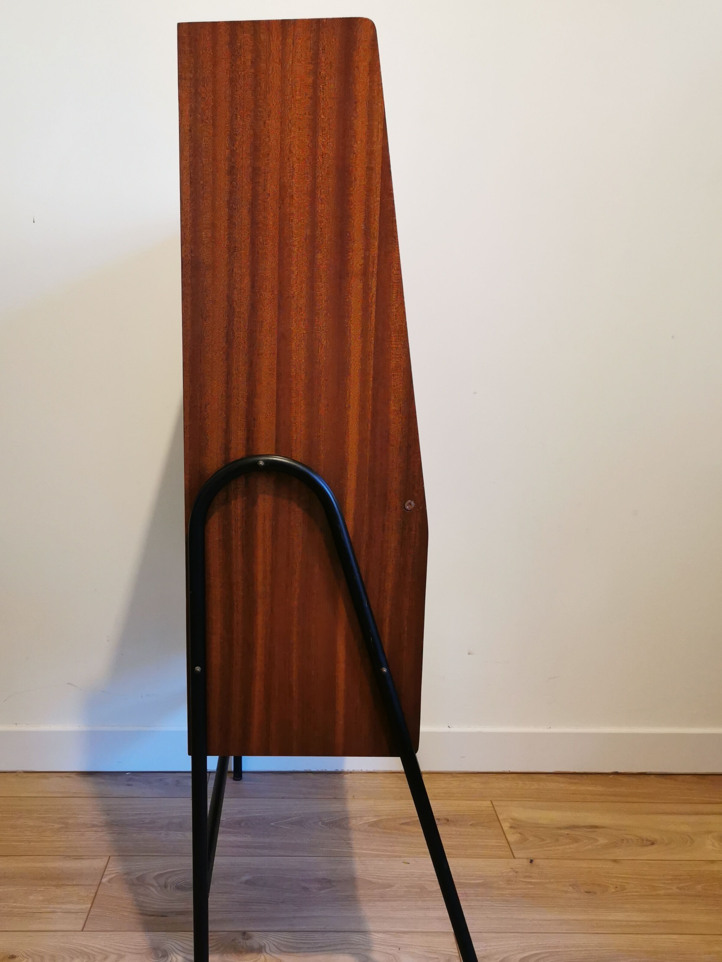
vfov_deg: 58.2
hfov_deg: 45.4
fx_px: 862
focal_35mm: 31
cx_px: 320
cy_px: 534
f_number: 1.8
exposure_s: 1/50
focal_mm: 5.58
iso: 320
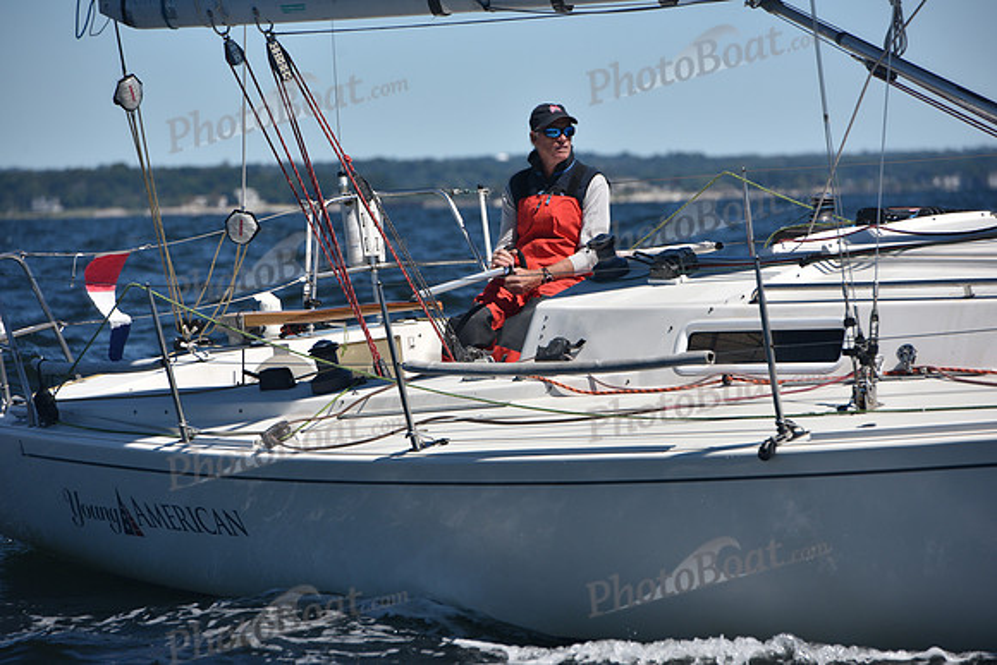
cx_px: 498
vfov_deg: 6.9
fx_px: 5540
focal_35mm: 200
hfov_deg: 10.3
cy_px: 332
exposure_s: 1/800
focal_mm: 200
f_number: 6.3
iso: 200
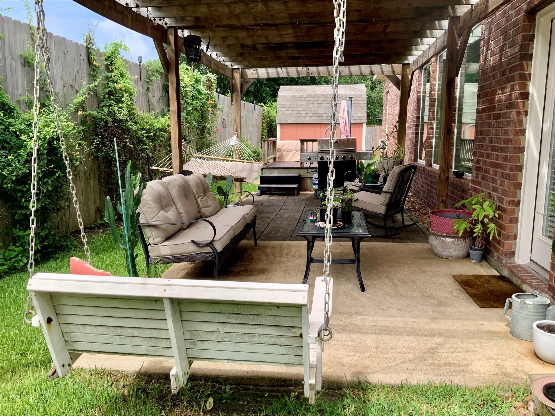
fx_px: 465
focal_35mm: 29
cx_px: 278
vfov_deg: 48.2
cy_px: 208
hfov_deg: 61.7
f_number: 1.8
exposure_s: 1/599
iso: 16
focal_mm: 3
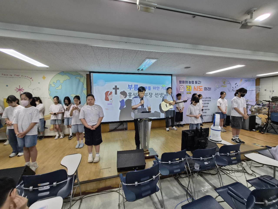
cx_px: 139
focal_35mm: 13
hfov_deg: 106.2
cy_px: 104
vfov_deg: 89.9
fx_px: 104
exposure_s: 1/60
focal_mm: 1.7
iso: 100
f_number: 2.2
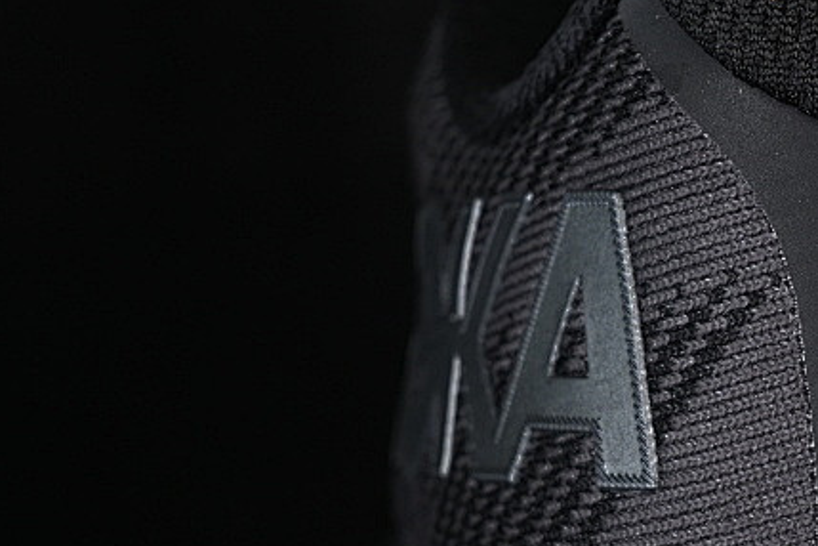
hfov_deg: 10.8
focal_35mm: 189
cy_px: 361
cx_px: 854
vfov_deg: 7.3
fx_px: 4294
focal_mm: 50
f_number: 6.3
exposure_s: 1/50
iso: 160
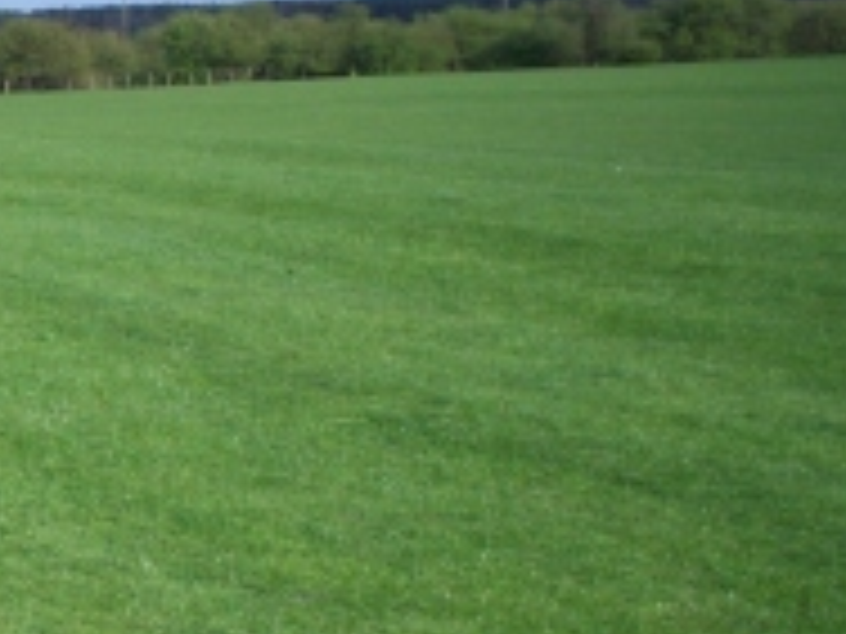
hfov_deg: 18.6
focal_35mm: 98
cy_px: 459
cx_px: -266
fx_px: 2395
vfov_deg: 15.0
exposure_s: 1/418
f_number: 4.5
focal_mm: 6
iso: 100
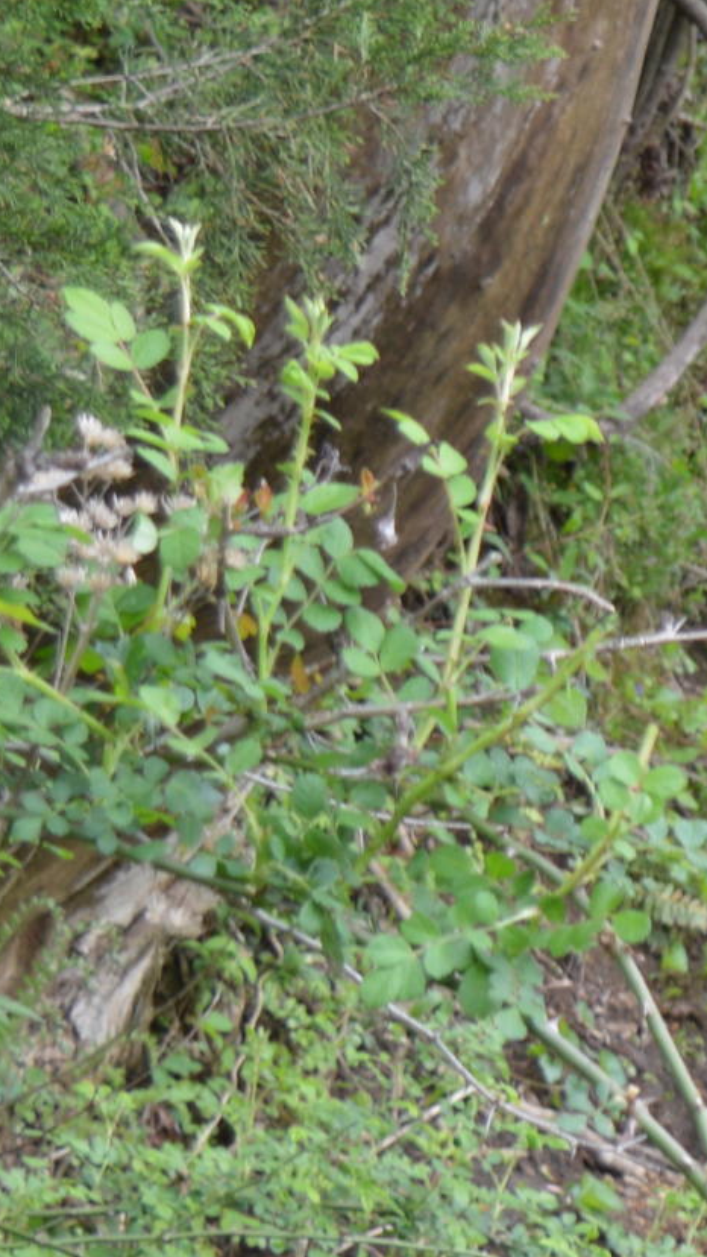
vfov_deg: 13.0
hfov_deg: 6.9
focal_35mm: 165
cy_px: 527
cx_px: 1734
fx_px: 5493
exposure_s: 1/125
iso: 160
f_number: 5.6
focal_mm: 29
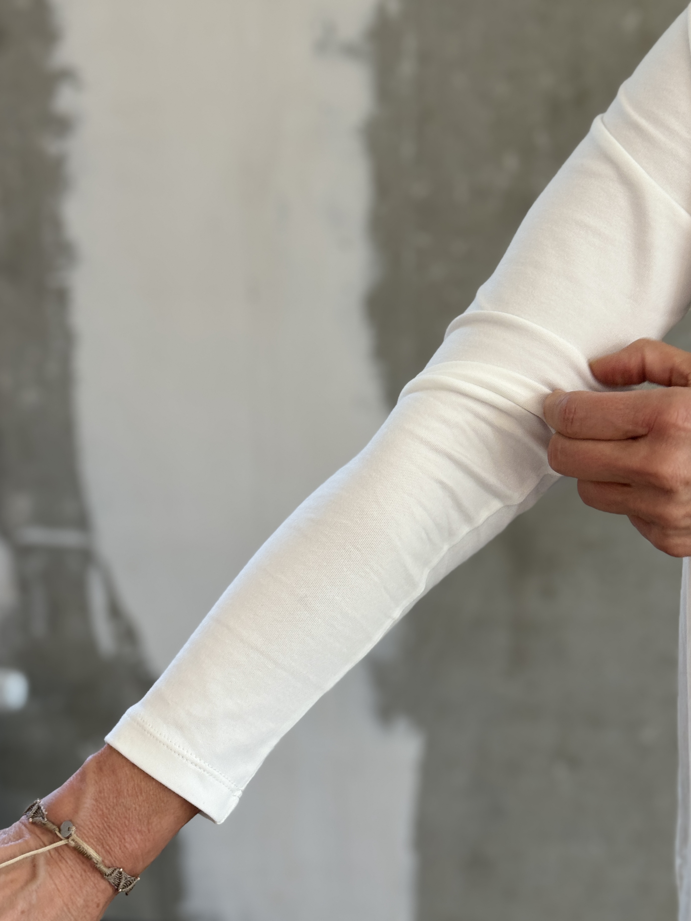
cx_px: 346
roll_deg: +2.4
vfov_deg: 39.7
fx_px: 1277
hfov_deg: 30.3
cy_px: 460
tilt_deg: -14.2
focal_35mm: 48
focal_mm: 6.76
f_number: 1.78
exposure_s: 1/100
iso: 50
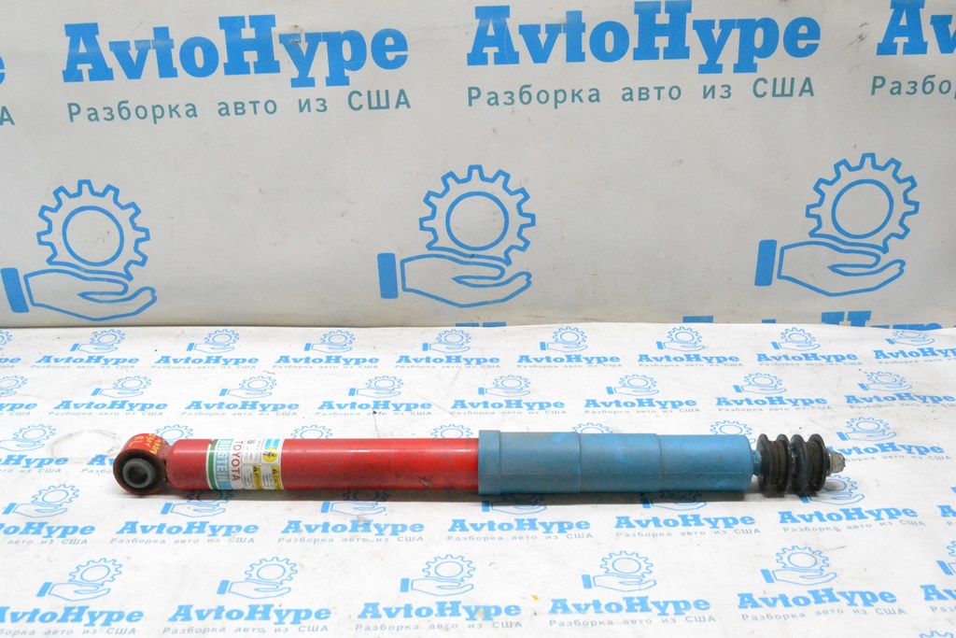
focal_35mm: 39
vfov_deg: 34.2
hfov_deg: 49.5
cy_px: 319
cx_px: 478
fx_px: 1036
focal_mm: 26
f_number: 10
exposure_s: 1/160
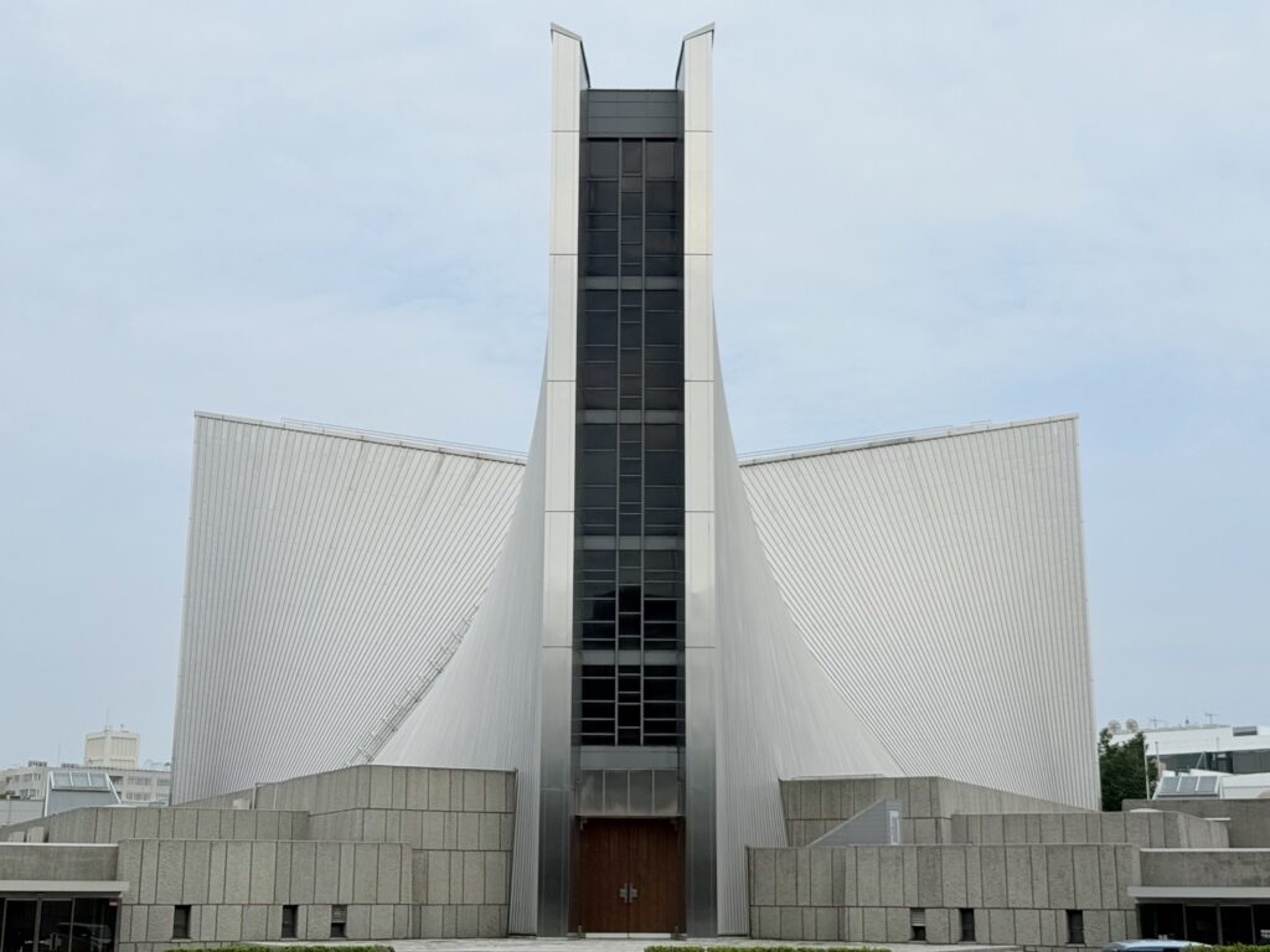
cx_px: 635
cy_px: 476
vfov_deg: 30.3
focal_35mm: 48
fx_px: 1761
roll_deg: -0.6
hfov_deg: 39.7
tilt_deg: +12.8
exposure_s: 1/6536
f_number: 1.78
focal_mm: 6.76
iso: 64
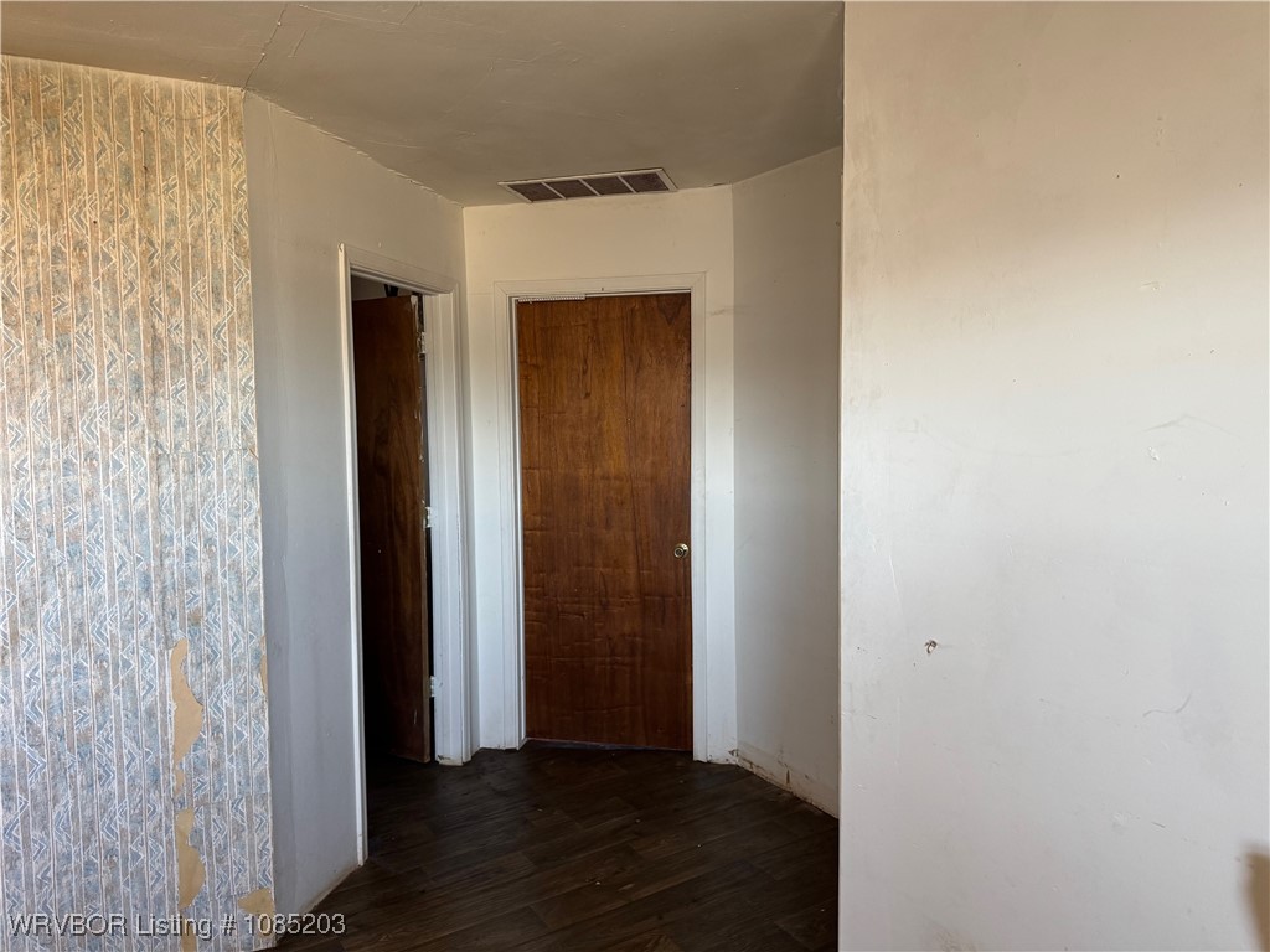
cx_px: 635
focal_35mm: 24
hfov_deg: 71.6
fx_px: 881
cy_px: 476
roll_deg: -0.1
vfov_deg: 56.8
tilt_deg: -4.3
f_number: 1.78
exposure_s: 1/89
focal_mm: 6.76
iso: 200
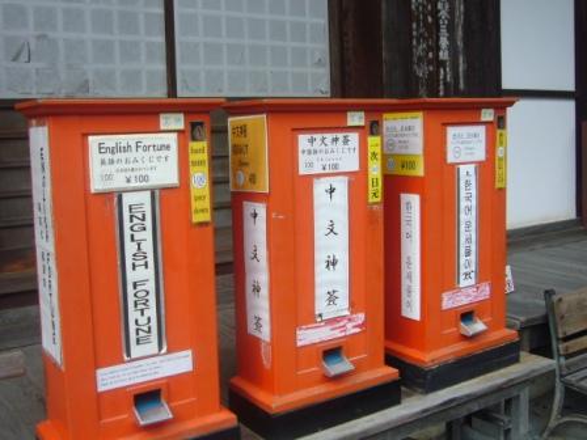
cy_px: 220
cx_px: 294
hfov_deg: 46.8
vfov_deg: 36.0
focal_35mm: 40
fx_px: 678
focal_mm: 4.7
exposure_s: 1/500
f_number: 2.8
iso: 80
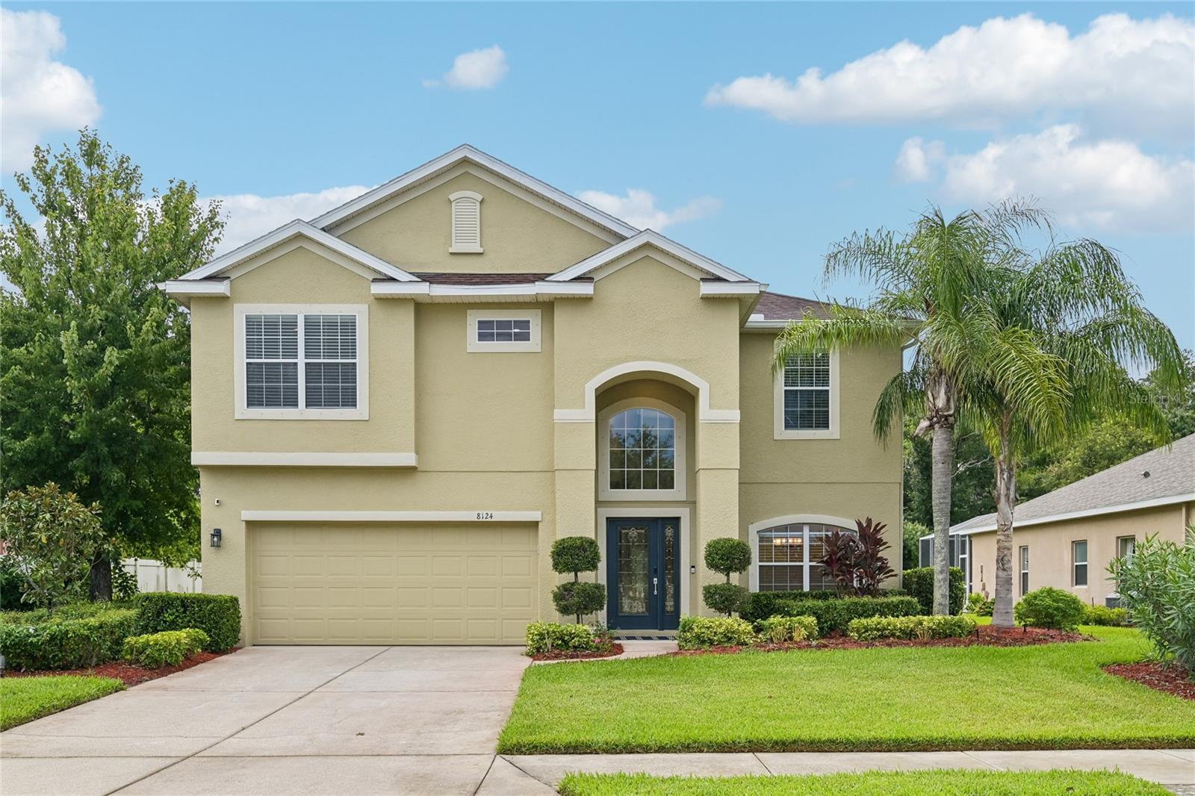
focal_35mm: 30
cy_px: 398
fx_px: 996
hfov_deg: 61.9
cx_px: 598
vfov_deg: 43.6
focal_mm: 30
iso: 400
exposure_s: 1/1000
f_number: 6.3
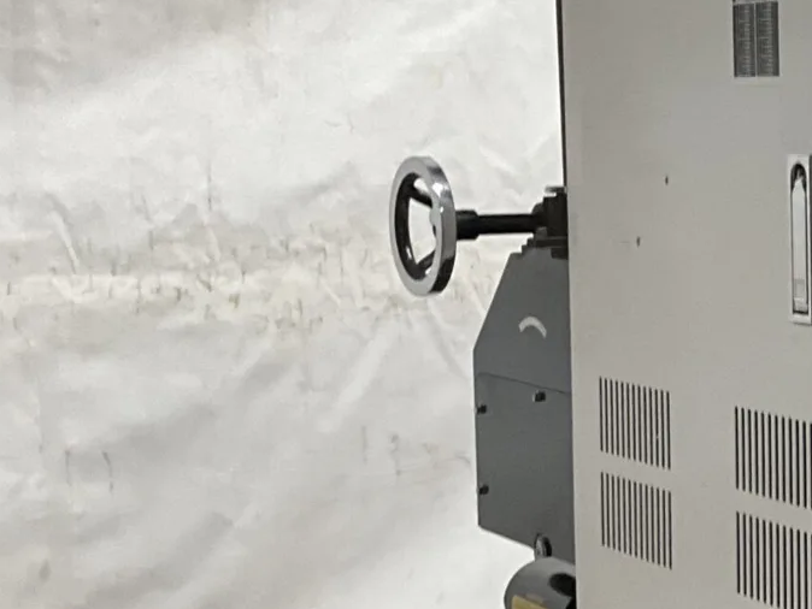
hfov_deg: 20.6
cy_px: 306
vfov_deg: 17.2
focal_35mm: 86
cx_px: 1087
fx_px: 2018
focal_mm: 3
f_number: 1.8
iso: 125
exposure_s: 1/60
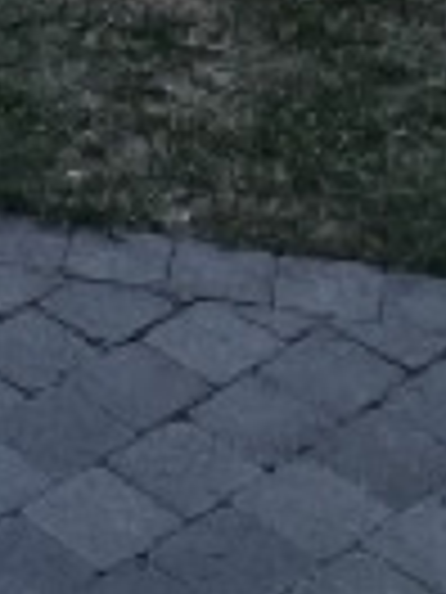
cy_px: -716
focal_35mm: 126
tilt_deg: -6.2
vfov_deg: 12.9
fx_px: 2165
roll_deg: +0.4
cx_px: -189
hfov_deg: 11.4
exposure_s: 1/30
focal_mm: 4.2
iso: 1000
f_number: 1.6
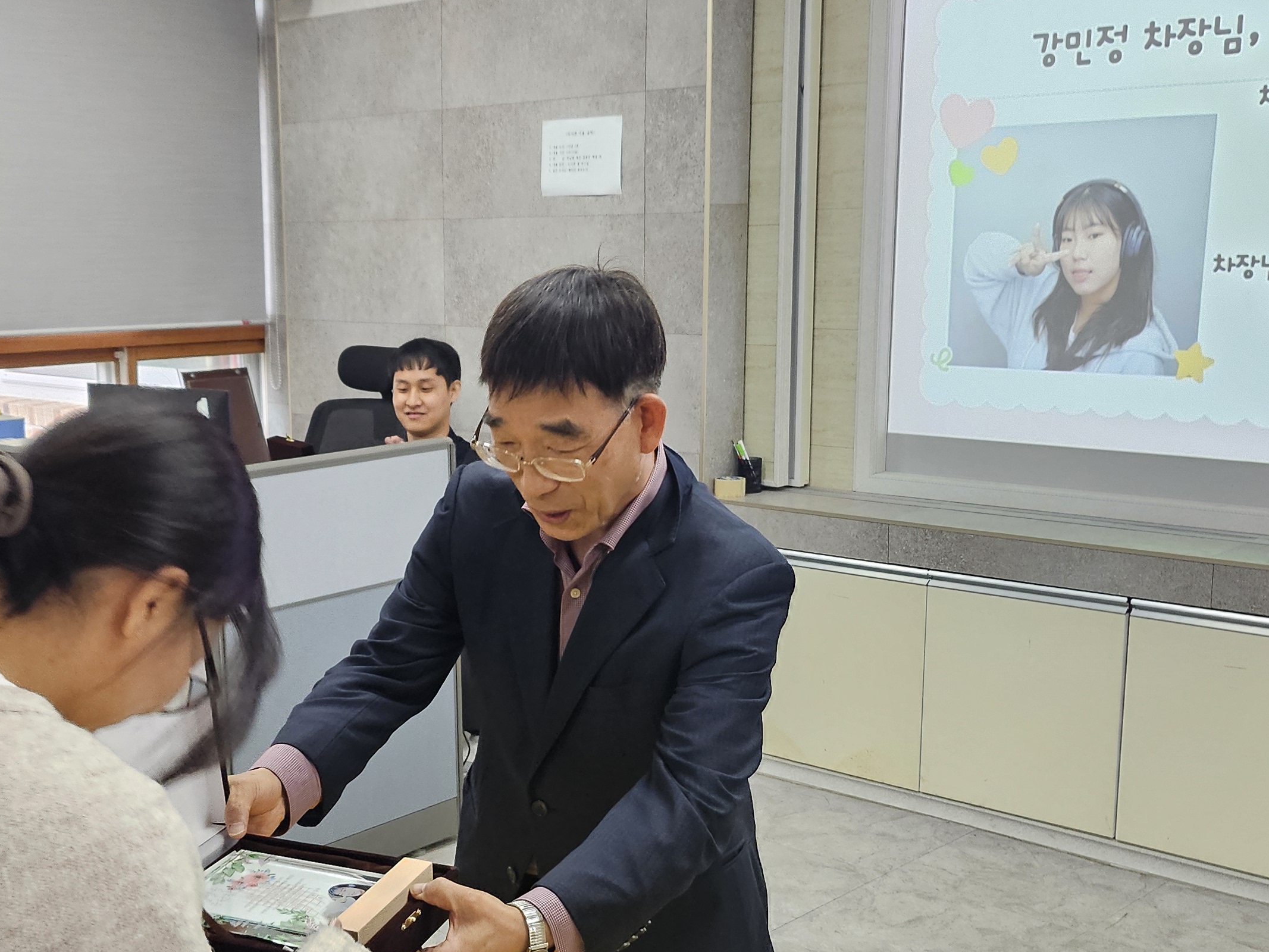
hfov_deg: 41.7
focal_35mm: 45
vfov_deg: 32.1
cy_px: 536
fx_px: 1650
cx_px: 462
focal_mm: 5
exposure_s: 1/120
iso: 250
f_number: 1.8
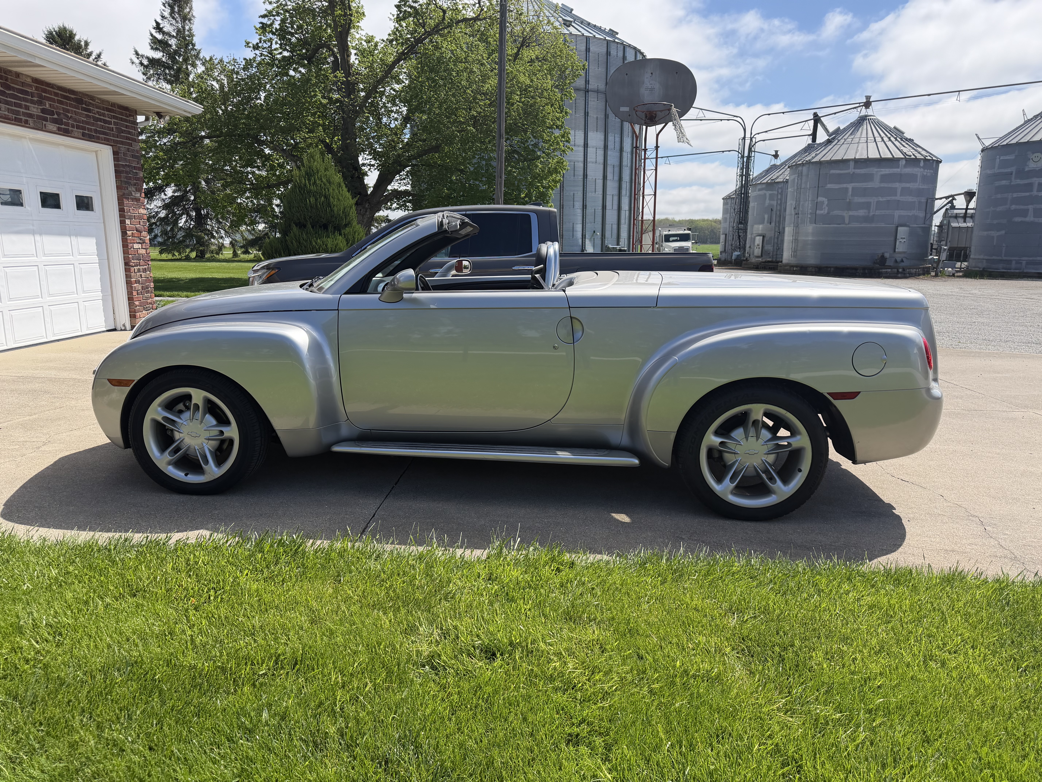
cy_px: 391
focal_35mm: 24
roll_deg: +0.1
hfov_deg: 71.6
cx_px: 521
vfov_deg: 56.8
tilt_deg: -11.6
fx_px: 722
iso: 100
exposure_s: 1/4673
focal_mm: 6.76
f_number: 1.78
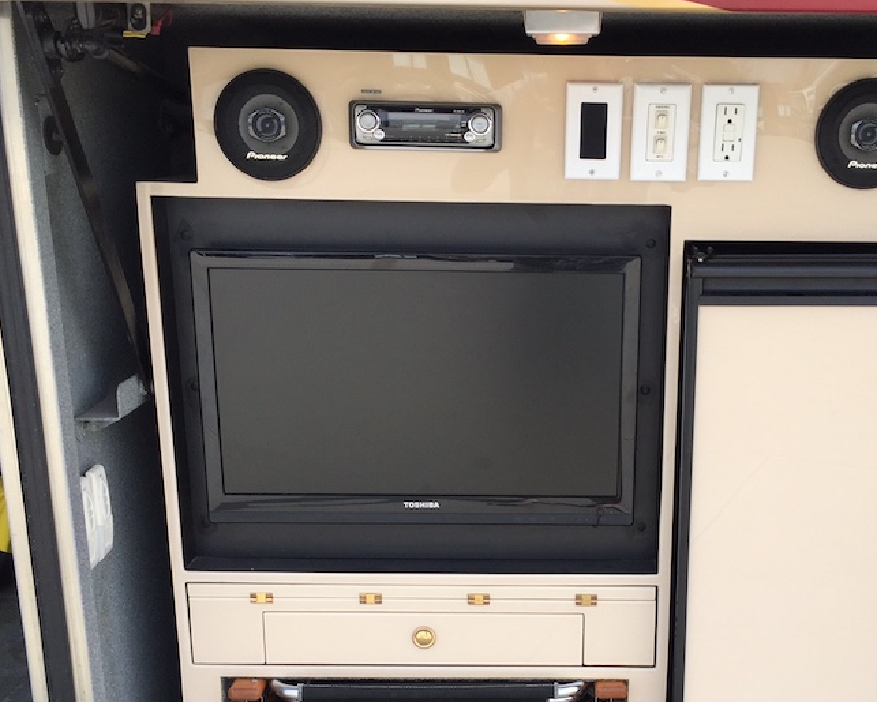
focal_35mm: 44
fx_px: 1143
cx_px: 559
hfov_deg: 41.6
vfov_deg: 33.7
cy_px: 493
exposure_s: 1/760
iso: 32
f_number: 2.2
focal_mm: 4.15
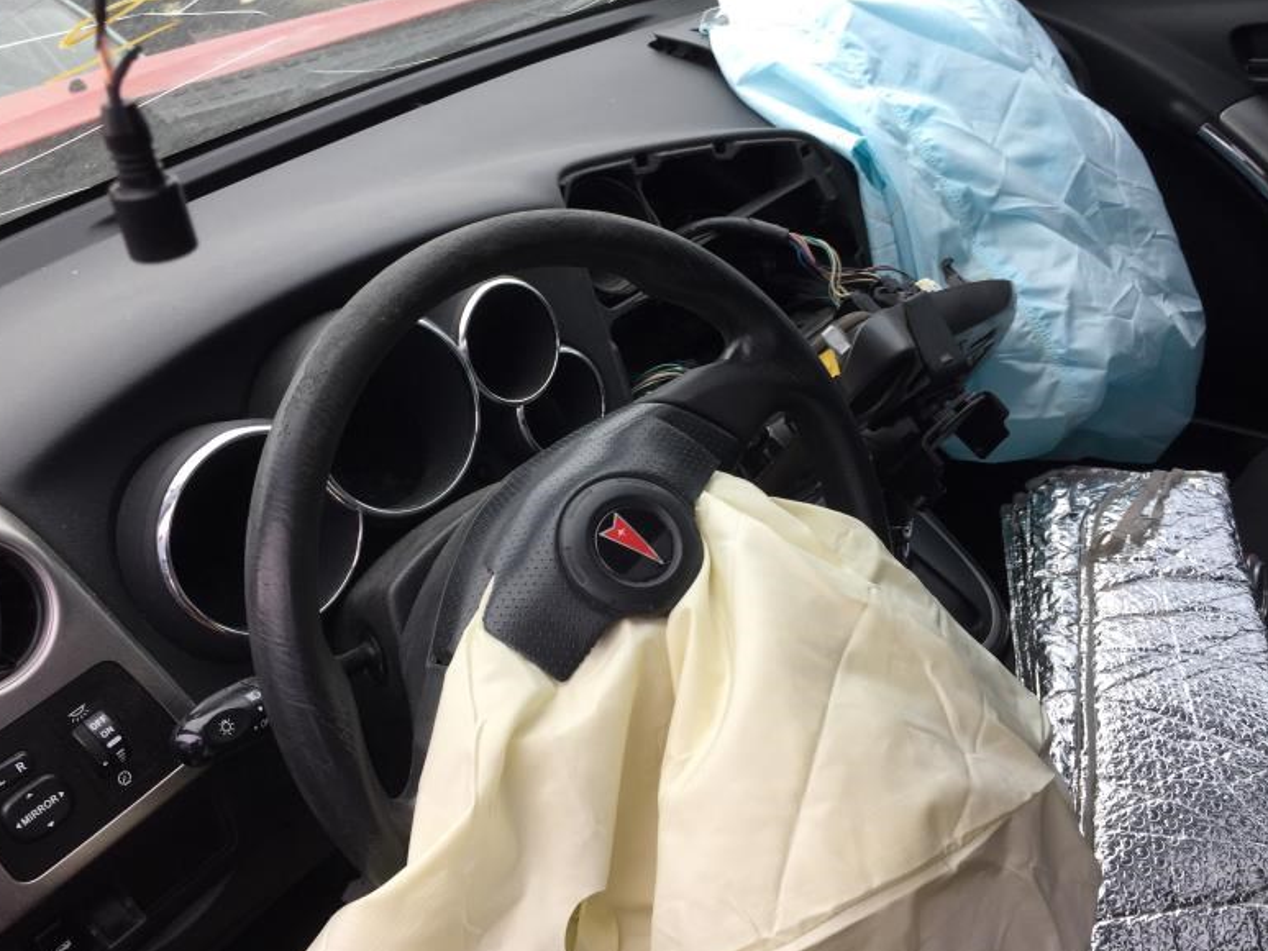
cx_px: 632
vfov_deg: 46.8
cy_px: 484
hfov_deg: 60.0
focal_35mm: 30
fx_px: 1099
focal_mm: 4.15
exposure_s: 1/120
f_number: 2.2
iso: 32
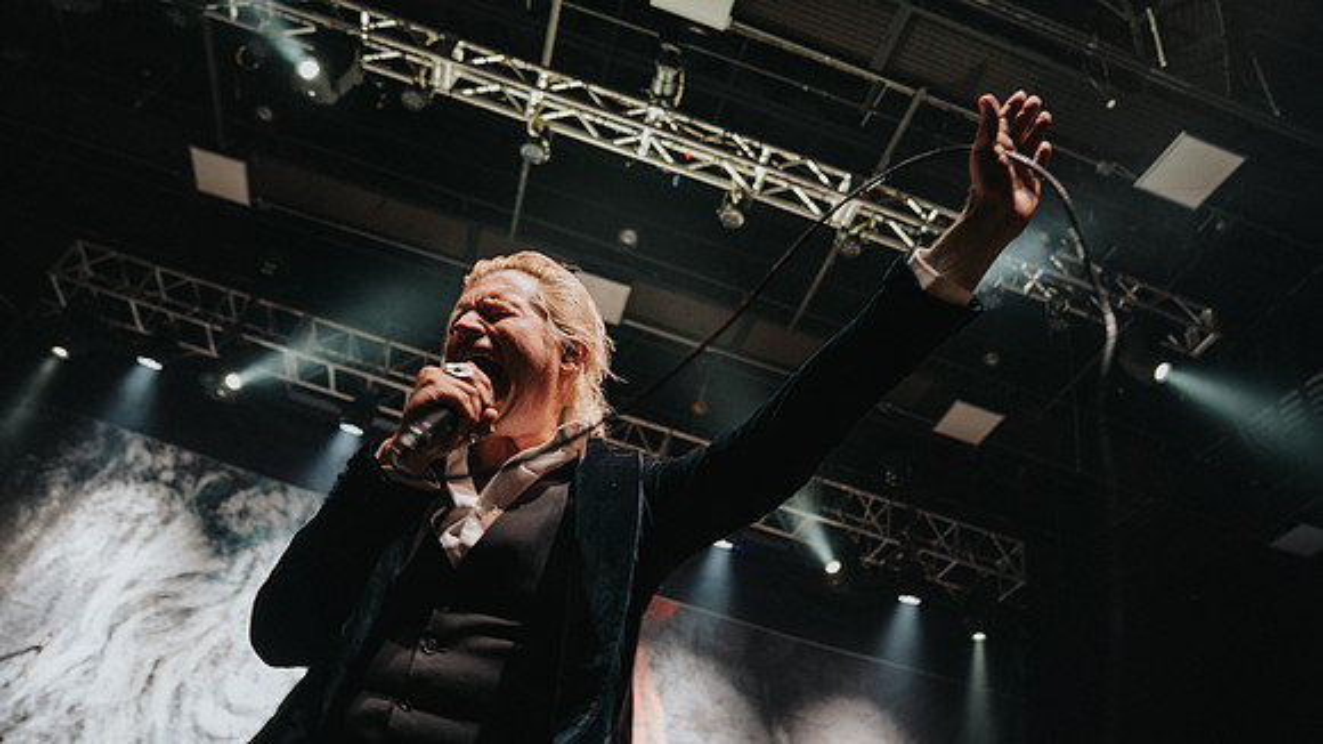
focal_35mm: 25
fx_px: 882
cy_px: 421
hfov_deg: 73.8
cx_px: 662
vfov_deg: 45.6
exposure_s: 1/40
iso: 1600
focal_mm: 24
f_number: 2.8
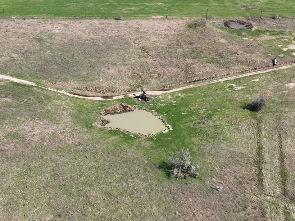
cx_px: 110
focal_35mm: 60
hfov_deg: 32.0
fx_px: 511
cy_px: 72
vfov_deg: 24.3
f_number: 2.8
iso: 100
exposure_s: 1/1250
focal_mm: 12.29
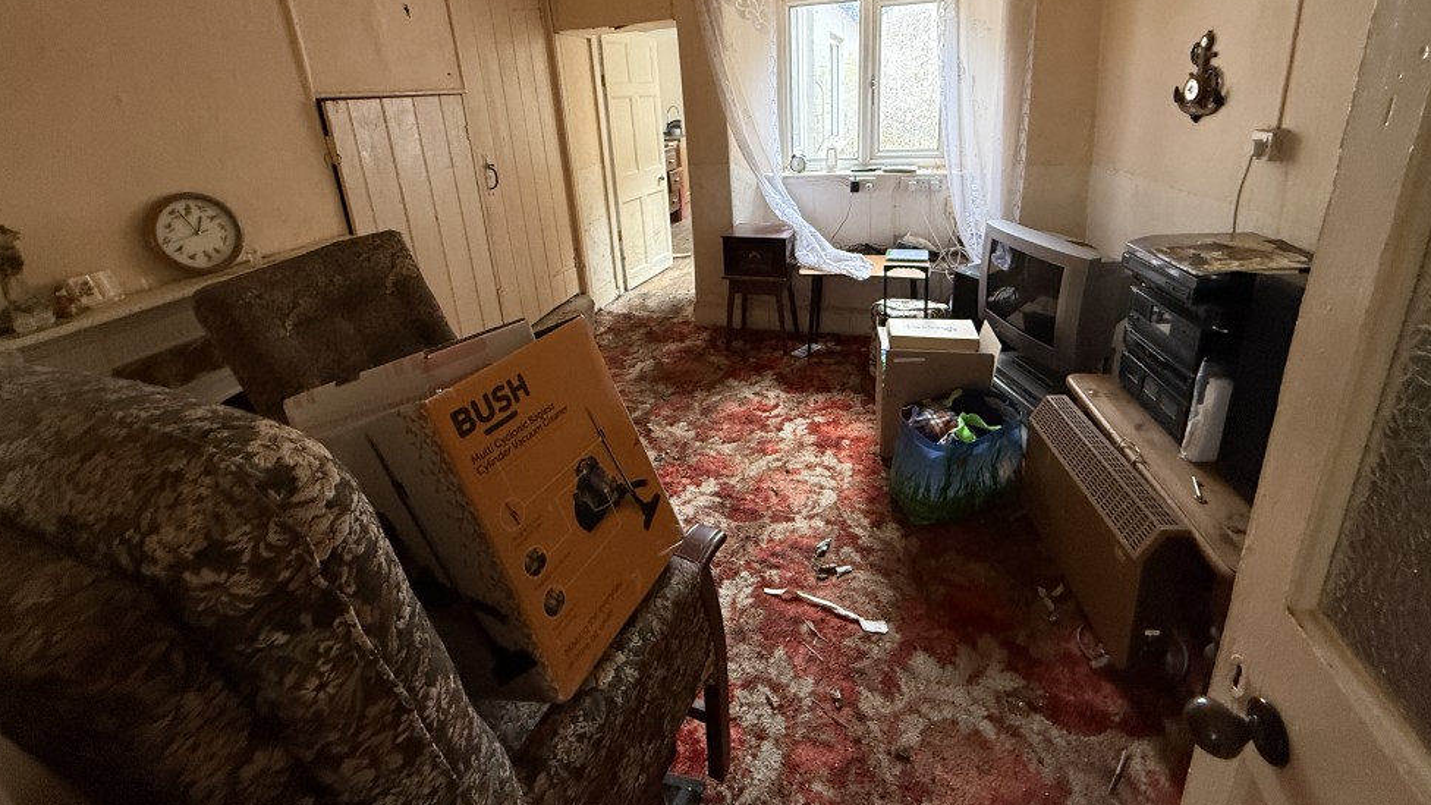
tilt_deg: -16.0
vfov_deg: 65.4
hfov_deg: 99.4
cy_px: 273
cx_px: 718
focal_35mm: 16
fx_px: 607
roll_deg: +2.7
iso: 320
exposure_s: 1/62
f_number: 2.2
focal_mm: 2.22
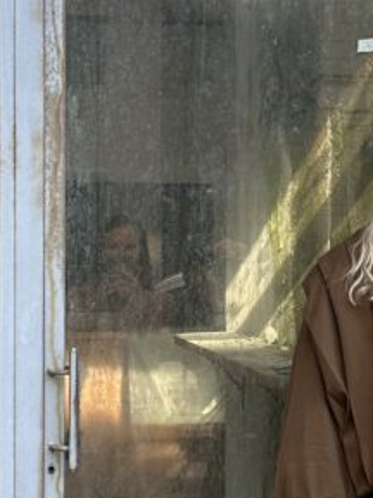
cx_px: 140
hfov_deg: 14.8
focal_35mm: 100
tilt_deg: -1.8
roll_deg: -1.4
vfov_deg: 19.6
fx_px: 1437
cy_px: 330
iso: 80
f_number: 1.78
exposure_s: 1/516
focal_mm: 6.86
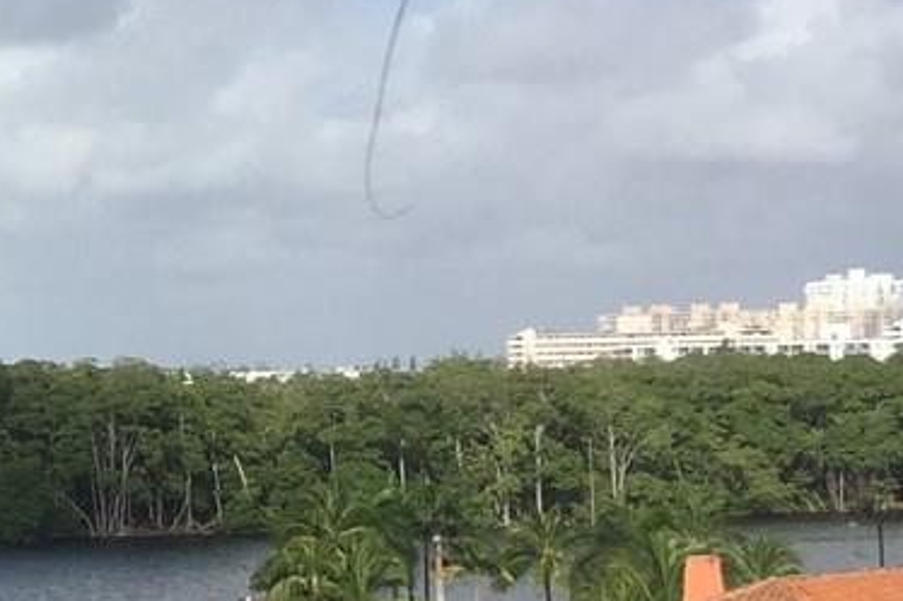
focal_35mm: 129
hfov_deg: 13.4
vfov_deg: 10.6
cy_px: 374
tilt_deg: +1.6
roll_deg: +0.5
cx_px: -951
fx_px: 3234
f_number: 2.2
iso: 32
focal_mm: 4.15
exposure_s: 1/2475
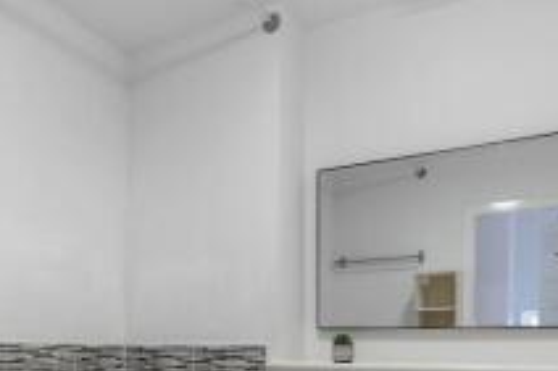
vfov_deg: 34.2
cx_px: 224
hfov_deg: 52.8
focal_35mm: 36
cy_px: 351
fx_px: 558
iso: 200
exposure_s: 1/80
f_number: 2.8
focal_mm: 16
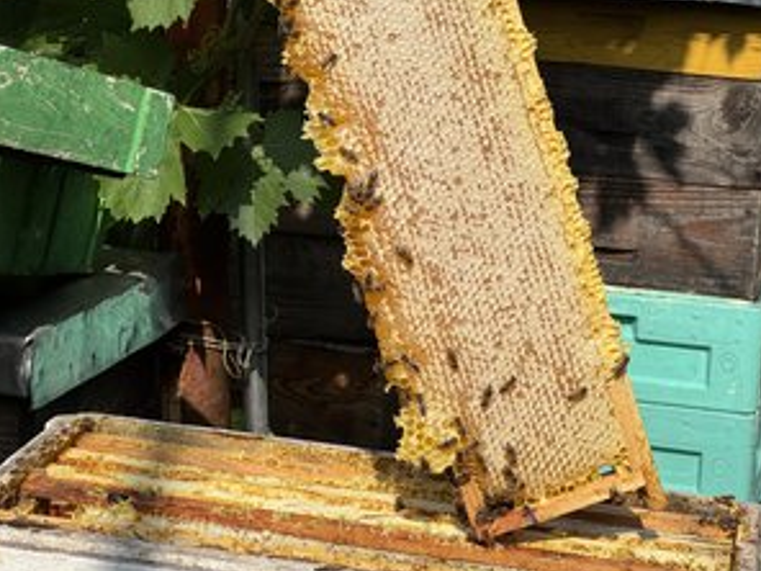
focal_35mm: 104
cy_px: 229
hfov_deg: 18.9
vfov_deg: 14.2
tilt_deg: -6.9
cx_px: 406
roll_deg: +0.7
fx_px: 2286
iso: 25
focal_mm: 9
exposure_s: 1/927
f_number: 2.8
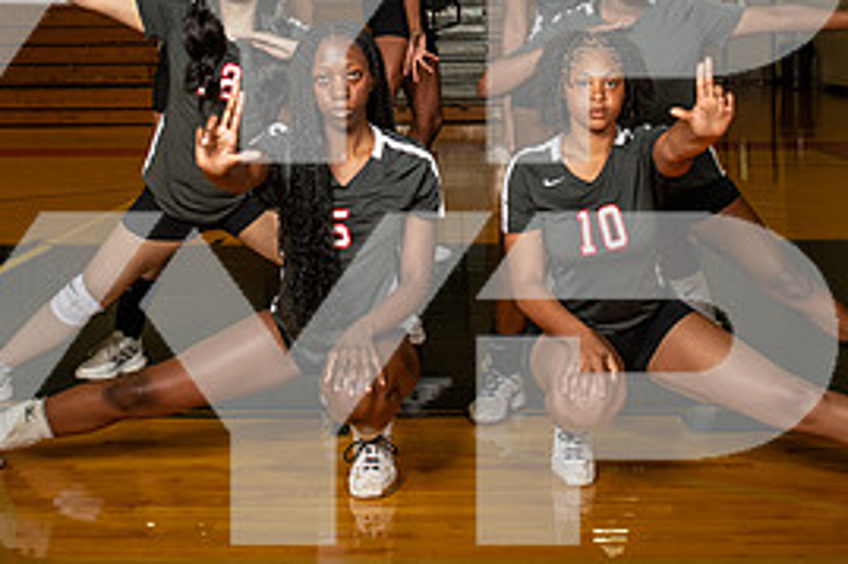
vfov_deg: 19.2
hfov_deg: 29.3
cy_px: -2
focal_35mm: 69
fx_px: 1624
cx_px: 426
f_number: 7.1
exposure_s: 1/250
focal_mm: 32
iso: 800
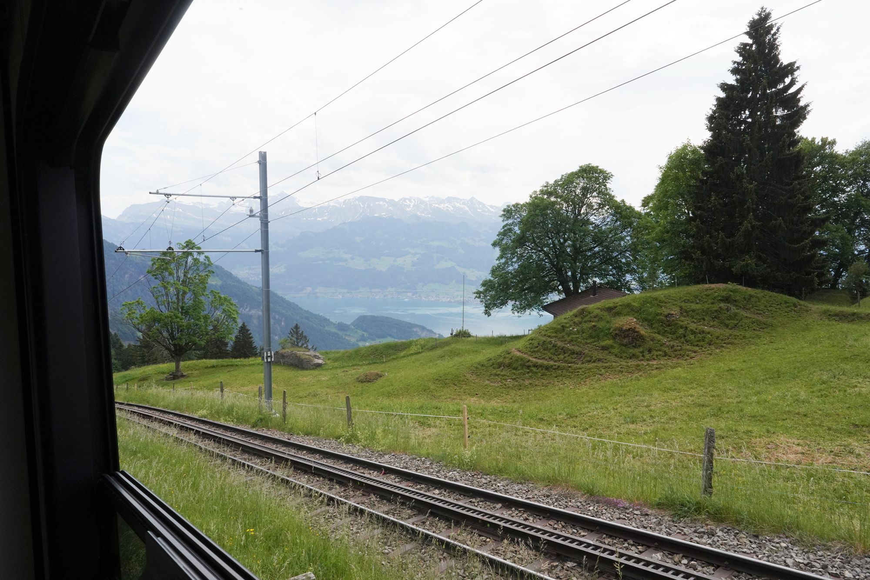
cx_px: 435
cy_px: 290
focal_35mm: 24
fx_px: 580
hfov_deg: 73.7
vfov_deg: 53.1
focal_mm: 24
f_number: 22
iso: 1600
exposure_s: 1/400
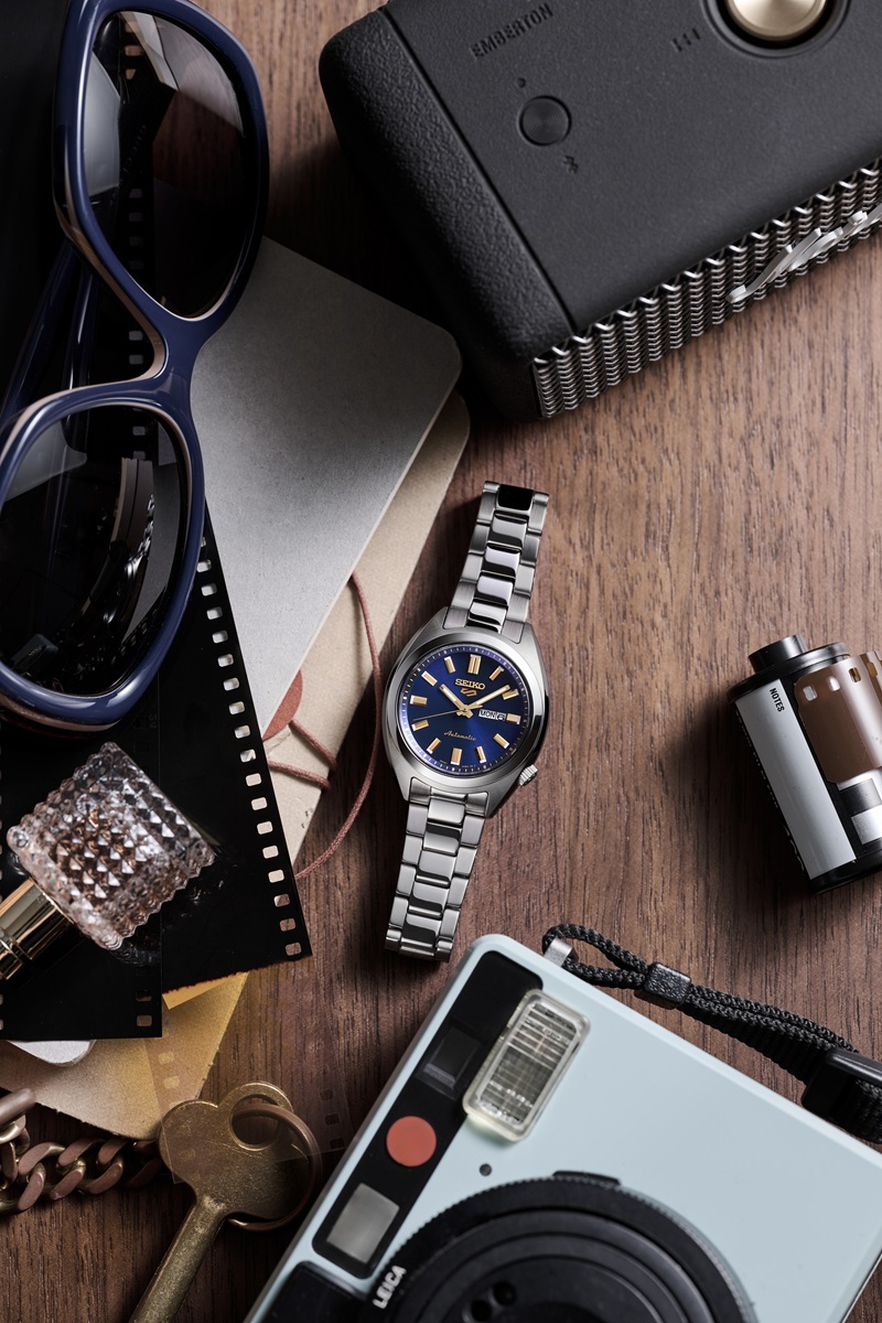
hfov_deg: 13.0
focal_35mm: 105
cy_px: 662
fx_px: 3858
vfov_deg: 19.5
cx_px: 441
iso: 64
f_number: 7.1
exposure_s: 1/125
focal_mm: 105
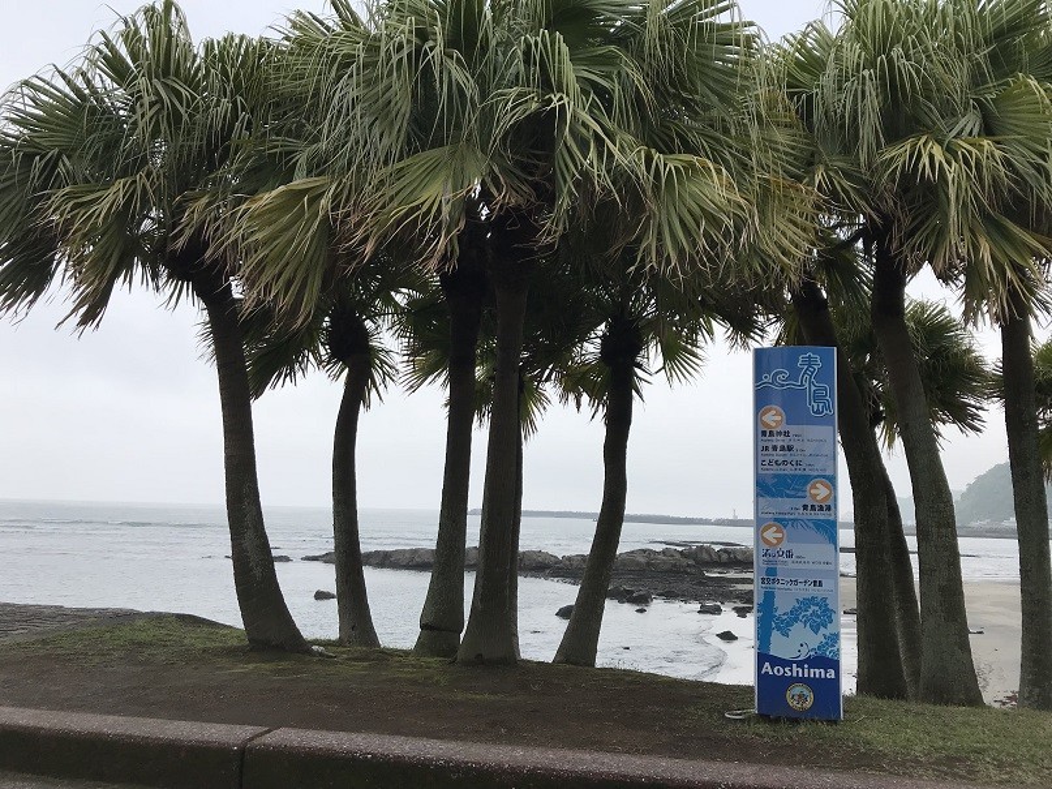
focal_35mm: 28
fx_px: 851
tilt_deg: +7.4
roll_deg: -1.4
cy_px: 394
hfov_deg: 63.5
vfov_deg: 49.7
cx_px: 526
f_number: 1.8
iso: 20
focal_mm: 3.99
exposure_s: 1/1389
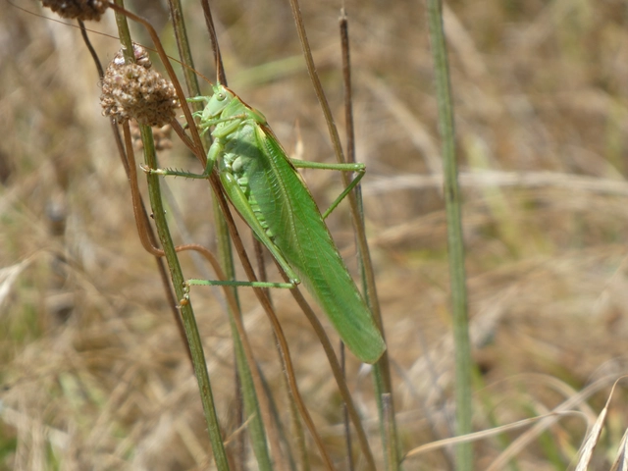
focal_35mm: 1033
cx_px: 314
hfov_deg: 1.9
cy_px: 236
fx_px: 18741
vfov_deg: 1.4
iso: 80
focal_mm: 185
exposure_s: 1/400
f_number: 5.6
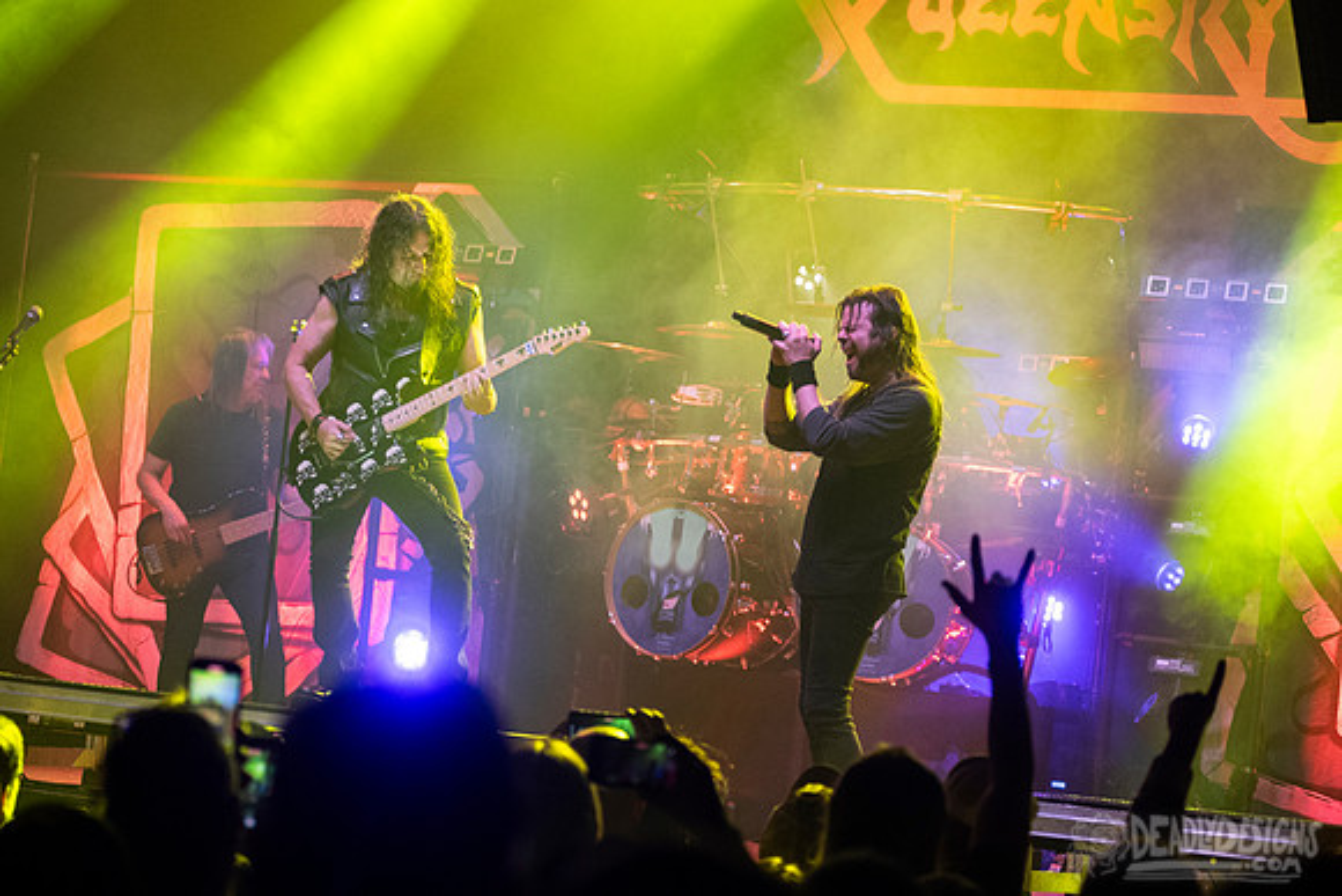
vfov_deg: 12.5
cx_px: 613
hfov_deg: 18.7
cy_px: 363
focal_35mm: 109
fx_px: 4074
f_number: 3.2
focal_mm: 80
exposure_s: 1/320
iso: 2500
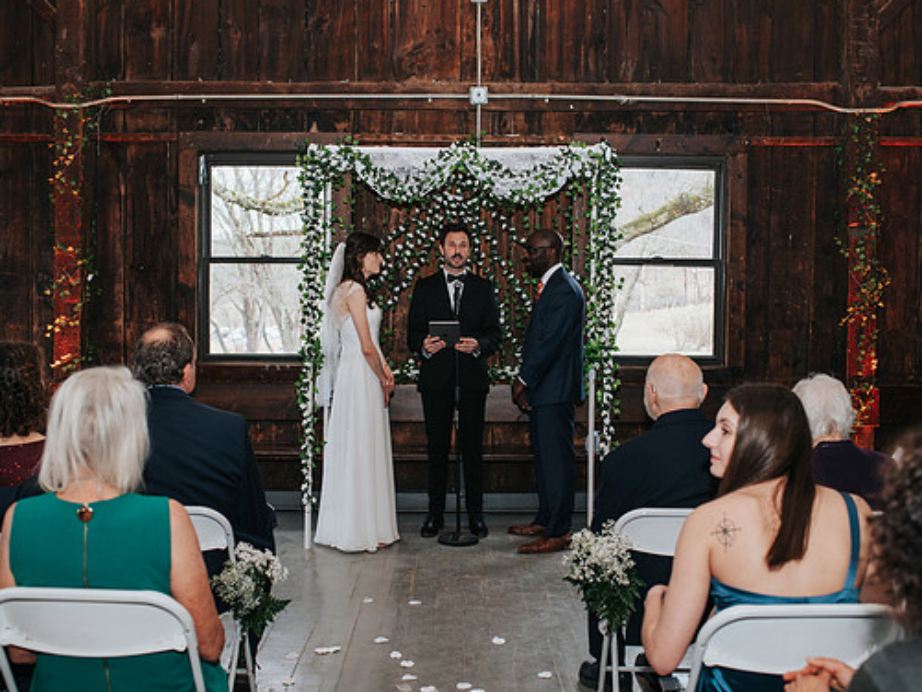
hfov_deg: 45.8
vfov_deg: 35.2
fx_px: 1092
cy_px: 344
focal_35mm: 41
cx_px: 455
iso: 1000
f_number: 3.2
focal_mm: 35
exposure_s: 1/200
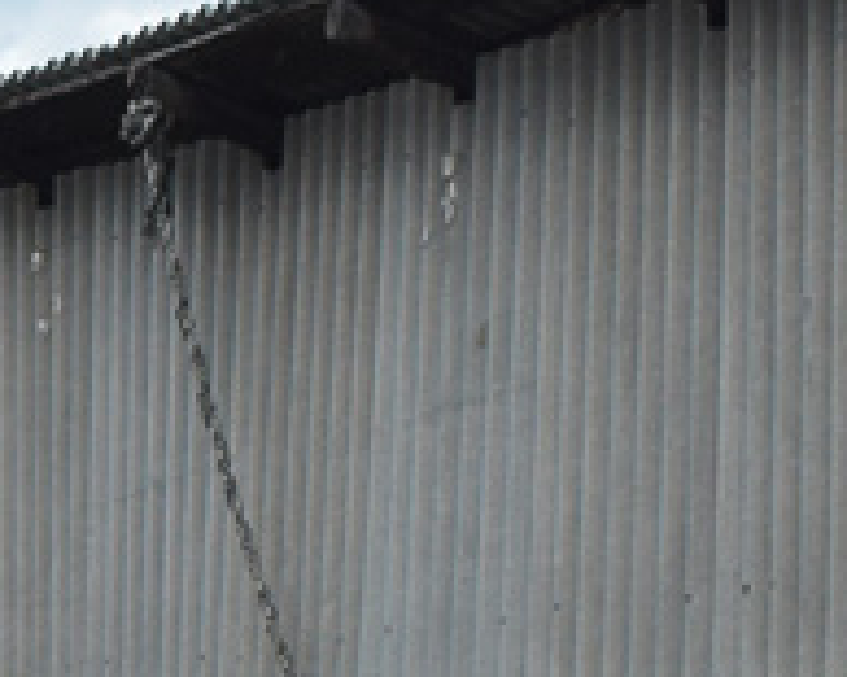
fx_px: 6337
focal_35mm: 253
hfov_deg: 7.0
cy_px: 1254
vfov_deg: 6.0
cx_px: -1506
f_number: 6.3
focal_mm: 29
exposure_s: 1/800
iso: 400
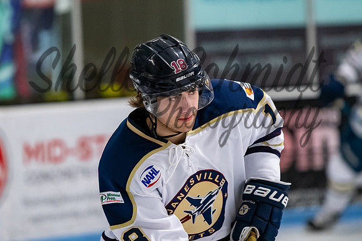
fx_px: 3741
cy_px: 99
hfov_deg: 5.5
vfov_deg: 3.7
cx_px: 141
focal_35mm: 372
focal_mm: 200
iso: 2000
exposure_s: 1/800
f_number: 3.2
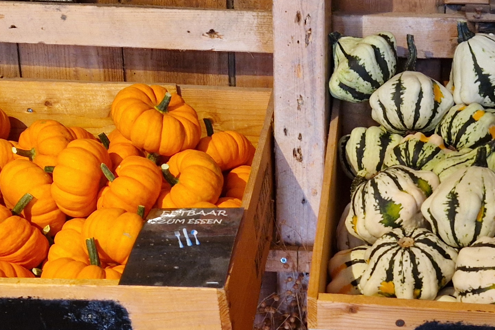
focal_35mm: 66
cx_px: 361
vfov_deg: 20.0
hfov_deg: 30.1
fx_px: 908
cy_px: 327
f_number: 1.8
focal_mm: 5.4
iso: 640
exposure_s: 1/100
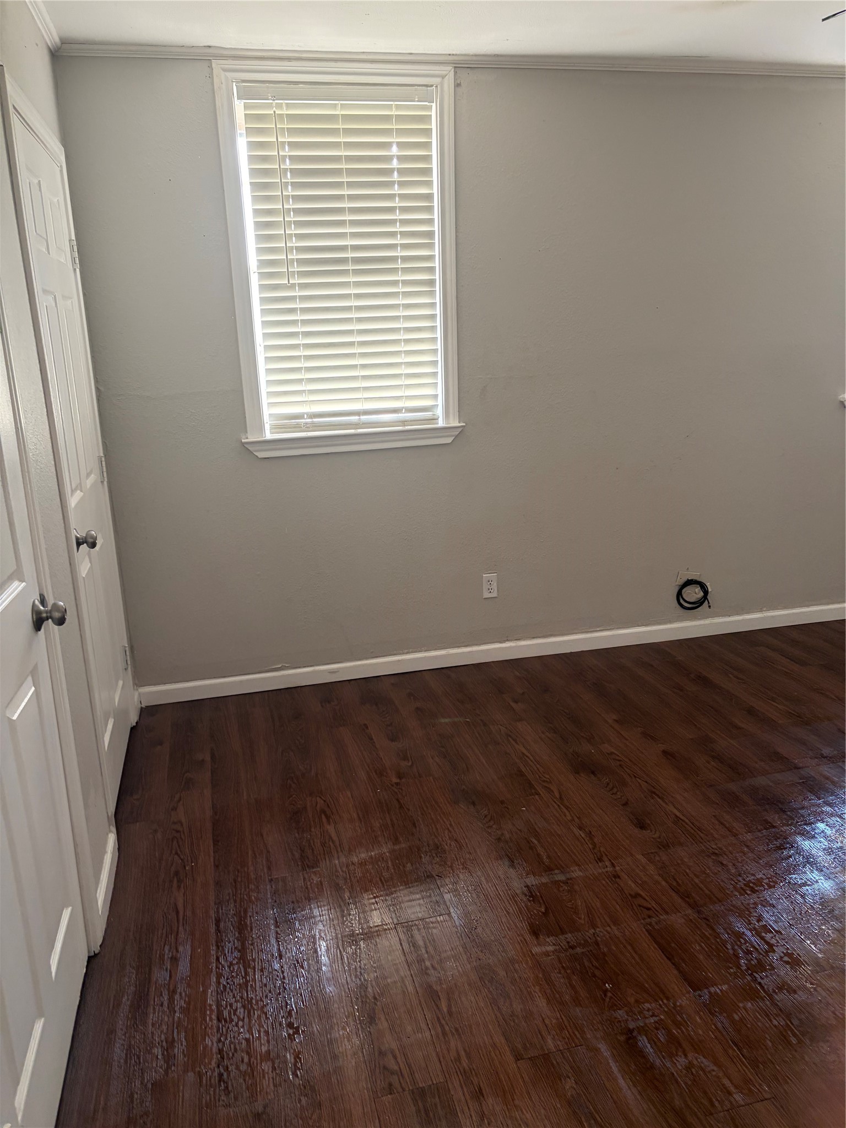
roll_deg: +3.7
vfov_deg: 67.3
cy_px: 564
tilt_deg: -11.8
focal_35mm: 26
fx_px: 847
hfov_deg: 53.1
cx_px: 423
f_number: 1.6
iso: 125
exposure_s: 1/60
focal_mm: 5.96
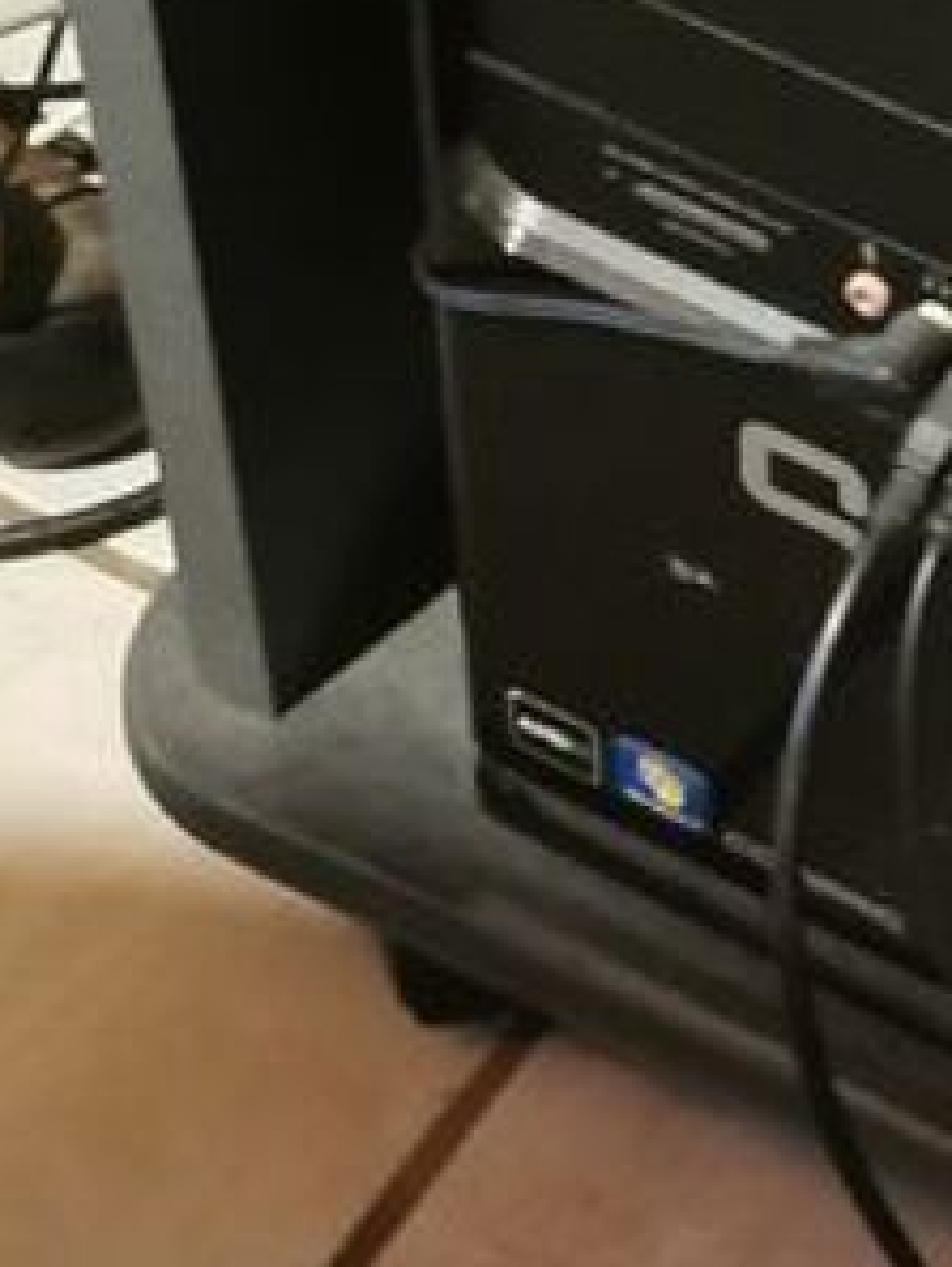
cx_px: 1174
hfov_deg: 12.0
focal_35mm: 121
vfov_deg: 15.9
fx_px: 4434
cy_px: -53
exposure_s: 1/16.7
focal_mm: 5.58
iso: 2000
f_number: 1.8
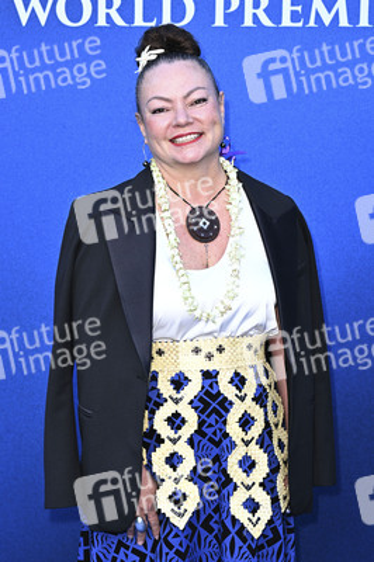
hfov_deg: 17.5
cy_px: 281
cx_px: 187
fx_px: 1218
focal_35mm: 78
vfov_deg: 26.0
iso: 1000
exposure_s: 1/250
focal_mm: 78
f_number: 6.3
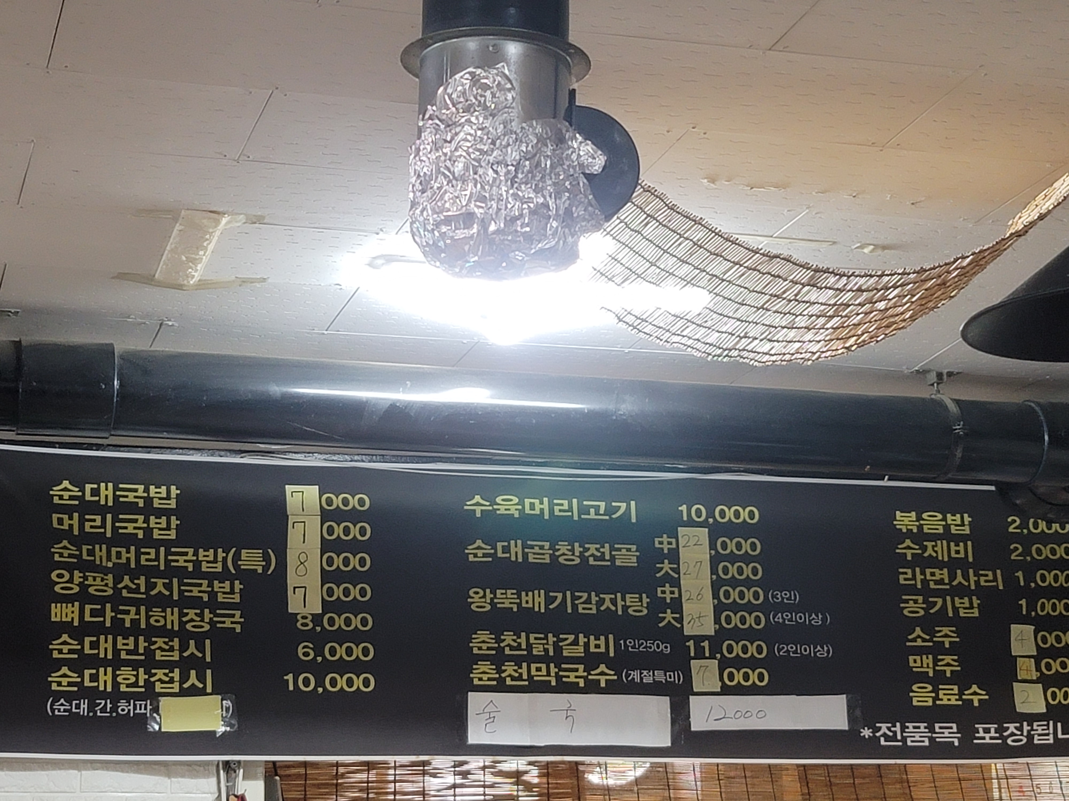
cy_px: 400
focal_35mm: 25
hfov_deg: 69.4
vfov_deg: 54.9
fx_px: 772
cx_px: 534
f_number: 1.8
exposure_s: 1/120
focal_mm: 7
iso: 320
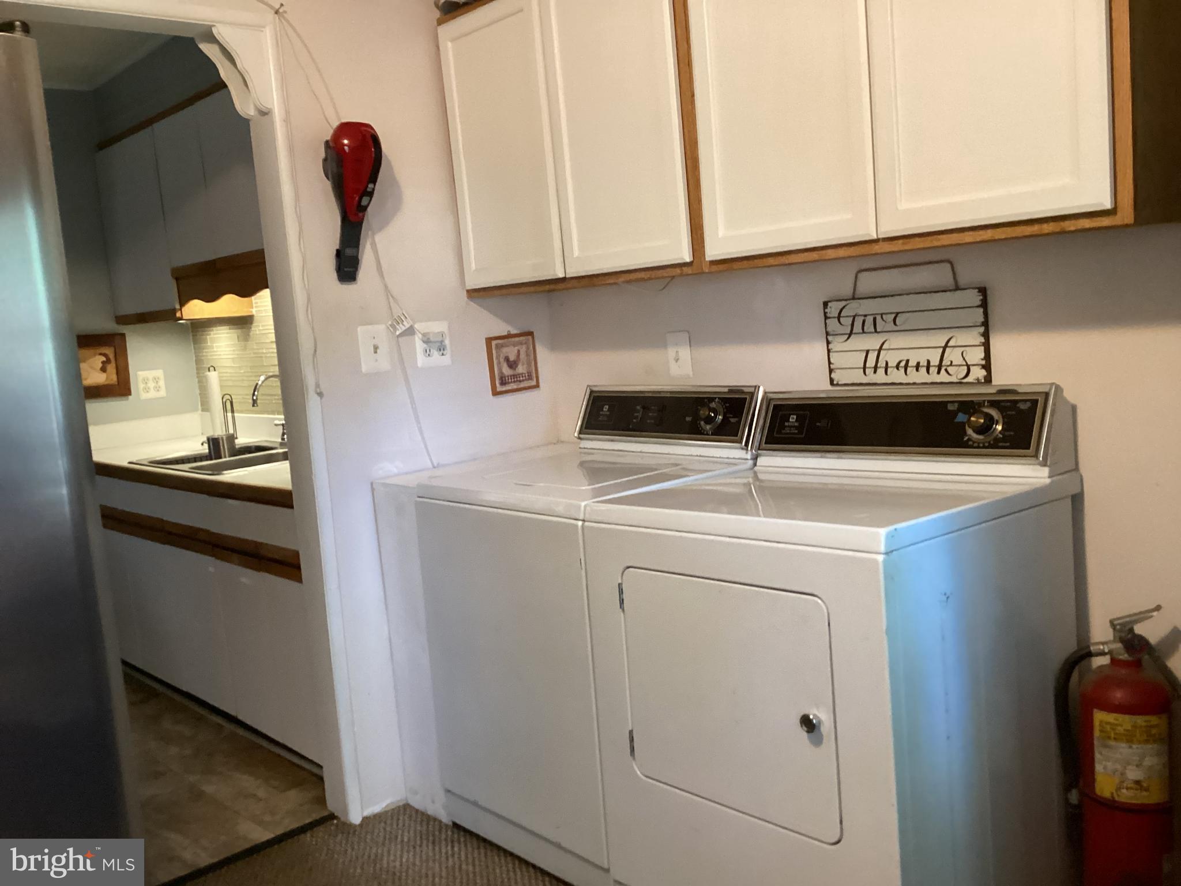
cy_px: 443
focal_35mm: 31
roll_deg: +3.6
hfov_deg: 58.4
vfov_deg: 45.4
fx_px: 1058
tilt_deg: -7.3
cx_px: 590
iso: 320
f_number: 2.4
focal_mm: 3.3
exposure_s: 1/40
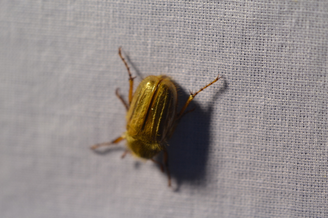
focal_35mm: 278
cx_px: 164
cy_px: 109
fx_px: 2528
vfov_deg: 5.0
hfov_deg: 7.4
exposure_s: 1/125
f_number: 3.5
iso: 800
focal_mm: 185
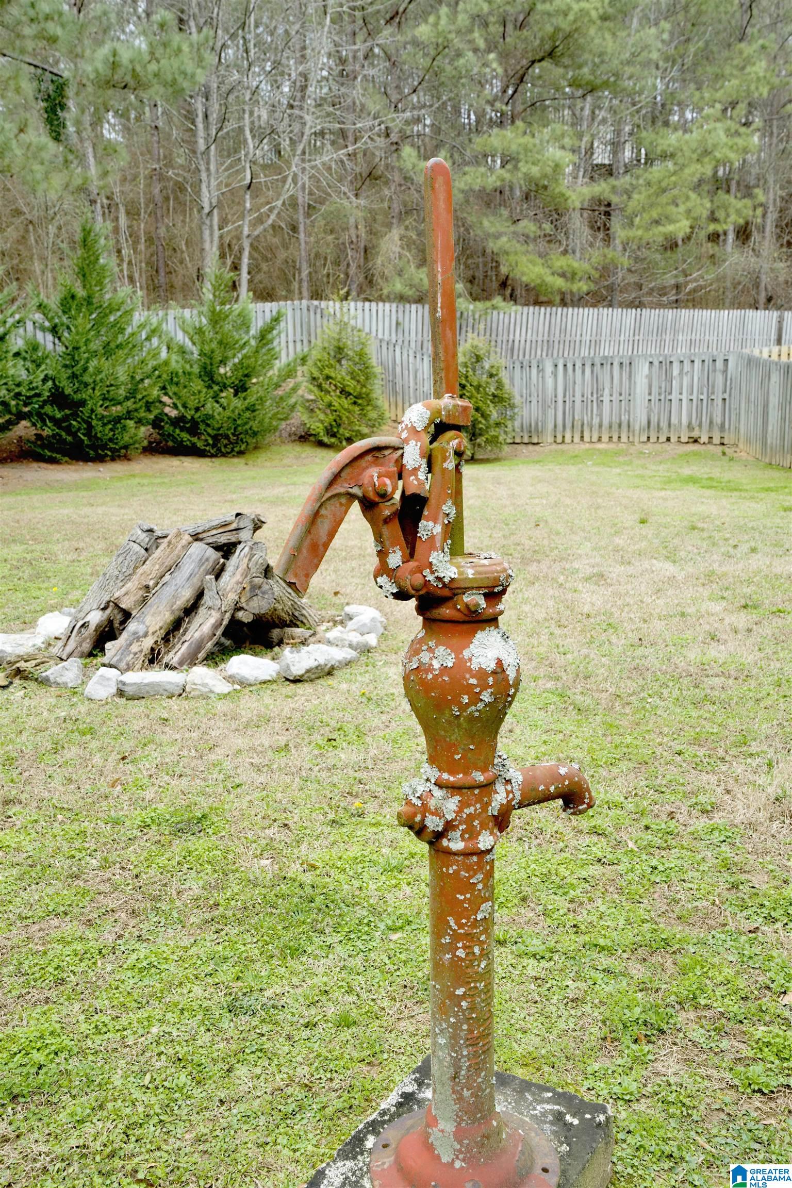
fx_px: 1155
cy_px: 594
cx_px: 396
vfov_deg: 54.4
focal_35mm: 35
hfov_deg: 37.9
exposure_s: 1/60
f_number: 10
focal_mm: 35
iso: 320
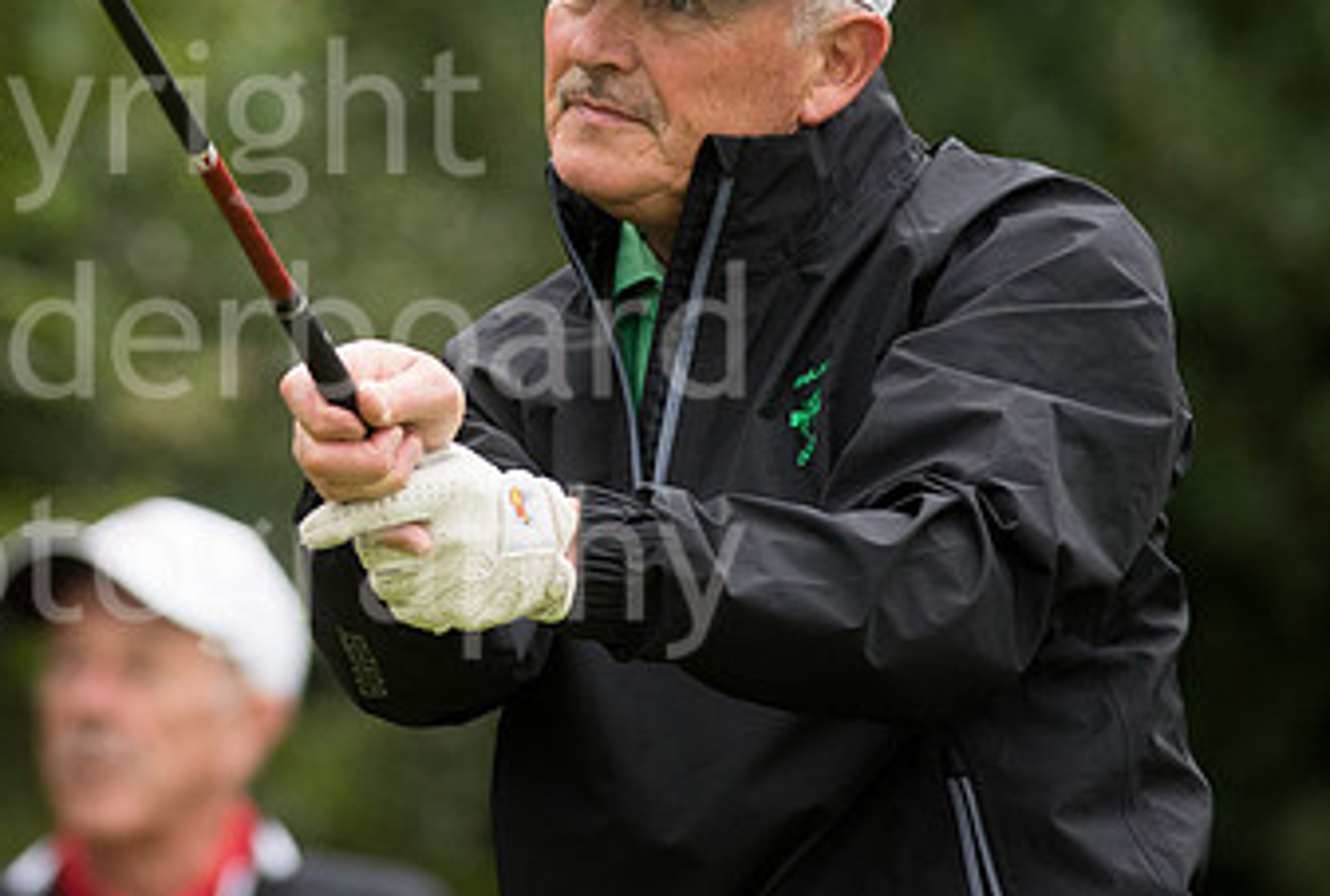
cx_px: 302
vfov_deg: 2.2
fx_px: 23274
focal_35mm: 628
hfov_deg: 3.3
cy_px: 209
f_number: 4
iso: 1000
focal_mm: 300
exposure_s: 1/1600
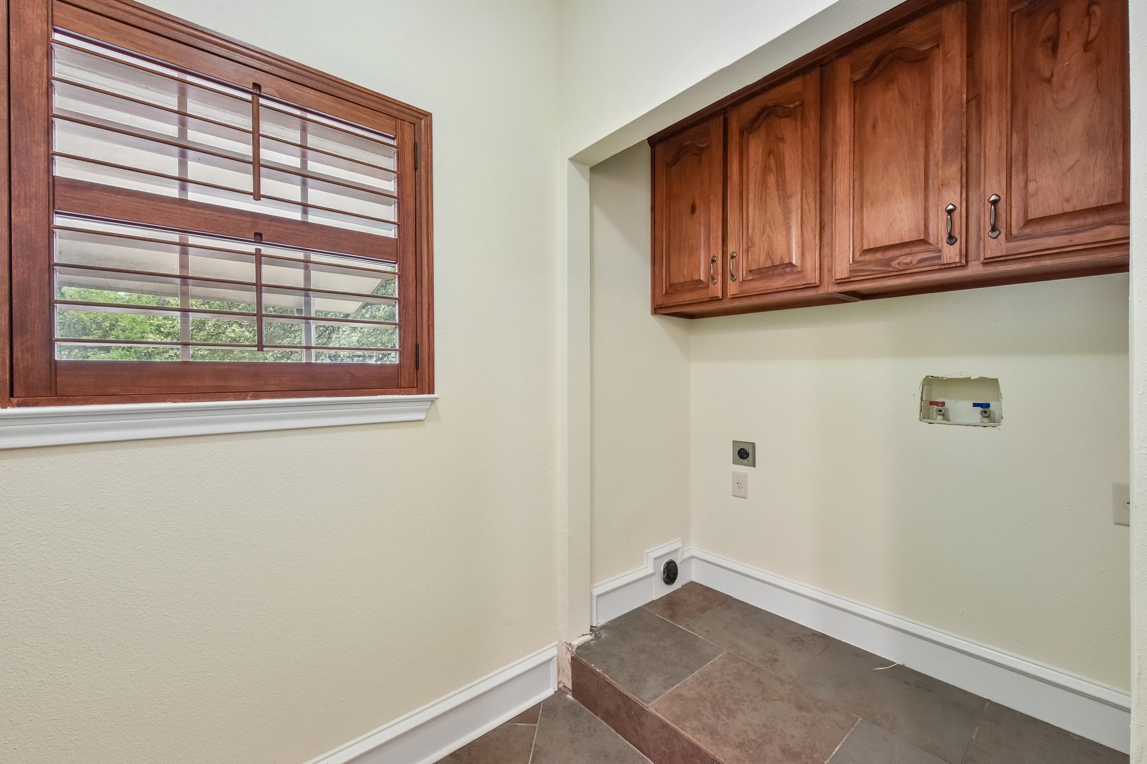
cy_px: 382
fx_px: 446
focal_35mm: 14
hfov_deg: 104.3
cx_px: 574
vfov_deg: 81.2
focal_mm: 14
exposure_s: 1/15
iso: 500
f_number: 8
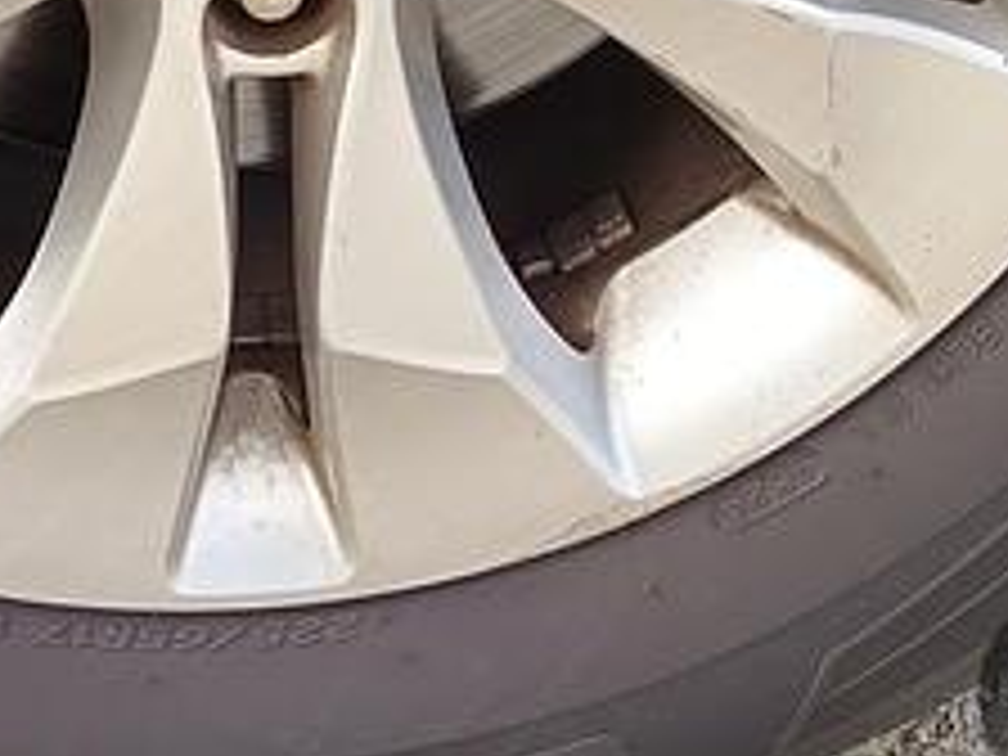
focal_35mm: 103
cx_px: 320
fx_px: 2999
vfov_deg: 13.2
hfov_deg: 19.0
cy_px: -540
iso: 106
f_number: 1.7
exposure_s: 1/100
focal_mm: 5.24
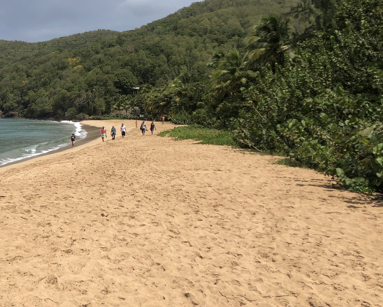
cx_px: 69
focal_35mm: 51
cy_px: 80
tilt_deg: +3.2
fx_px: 578
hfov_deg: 35.3
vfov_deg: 29.3
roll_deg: -0.2
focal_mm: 4
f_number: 1.8
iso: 20
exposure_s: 1/4000
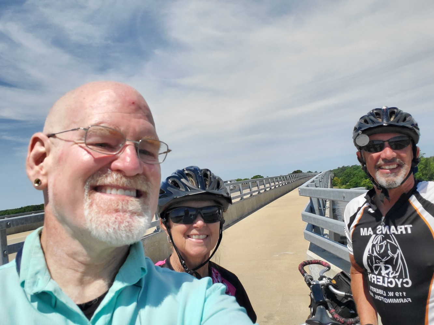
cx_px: 217
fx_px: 401
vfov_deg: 44.2
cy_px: 162
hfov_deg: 56.8
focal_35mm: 32
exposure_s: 1/3255
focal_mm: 3.3
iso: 50
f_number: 1.9
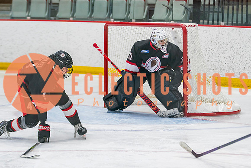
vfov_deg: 7.2
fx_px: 1329
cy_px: 84
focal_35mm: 191
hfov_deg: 10.8
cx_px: 154
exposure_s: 1/640
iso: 1250
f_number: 2.8
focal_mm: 102
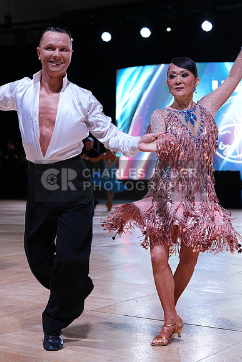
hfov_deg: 19.5
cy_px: 181
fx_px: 705
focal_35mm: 70
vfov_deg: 28.8
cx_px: 121
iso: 1000
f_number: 4
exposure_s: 1/400
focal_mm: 70
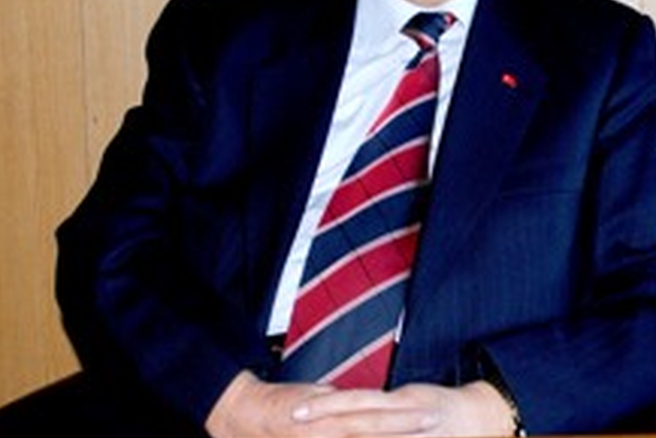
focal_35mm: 99
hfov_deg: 20.4
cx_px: 502
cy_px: 124
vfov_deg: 13.8
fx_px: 1805
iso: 200
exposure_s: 1/60
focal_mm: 32
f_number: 4.8
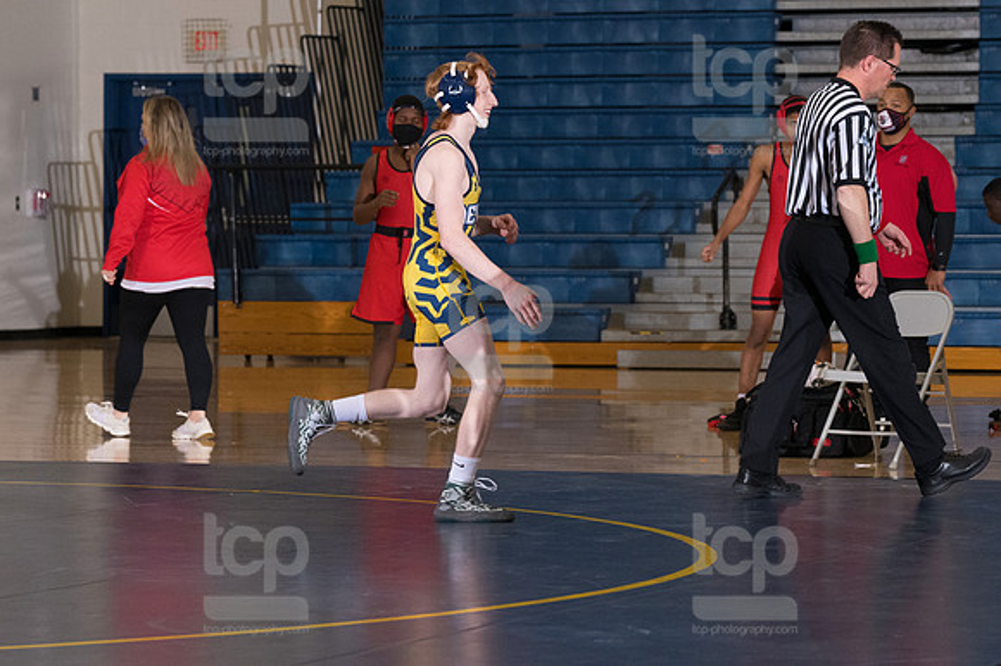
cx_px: 500
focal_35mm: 187
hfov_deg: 11.0
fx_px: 5196
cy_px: 333
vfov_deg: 7.3
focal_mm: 125
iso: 2000
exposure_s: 1/250
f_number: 5.6
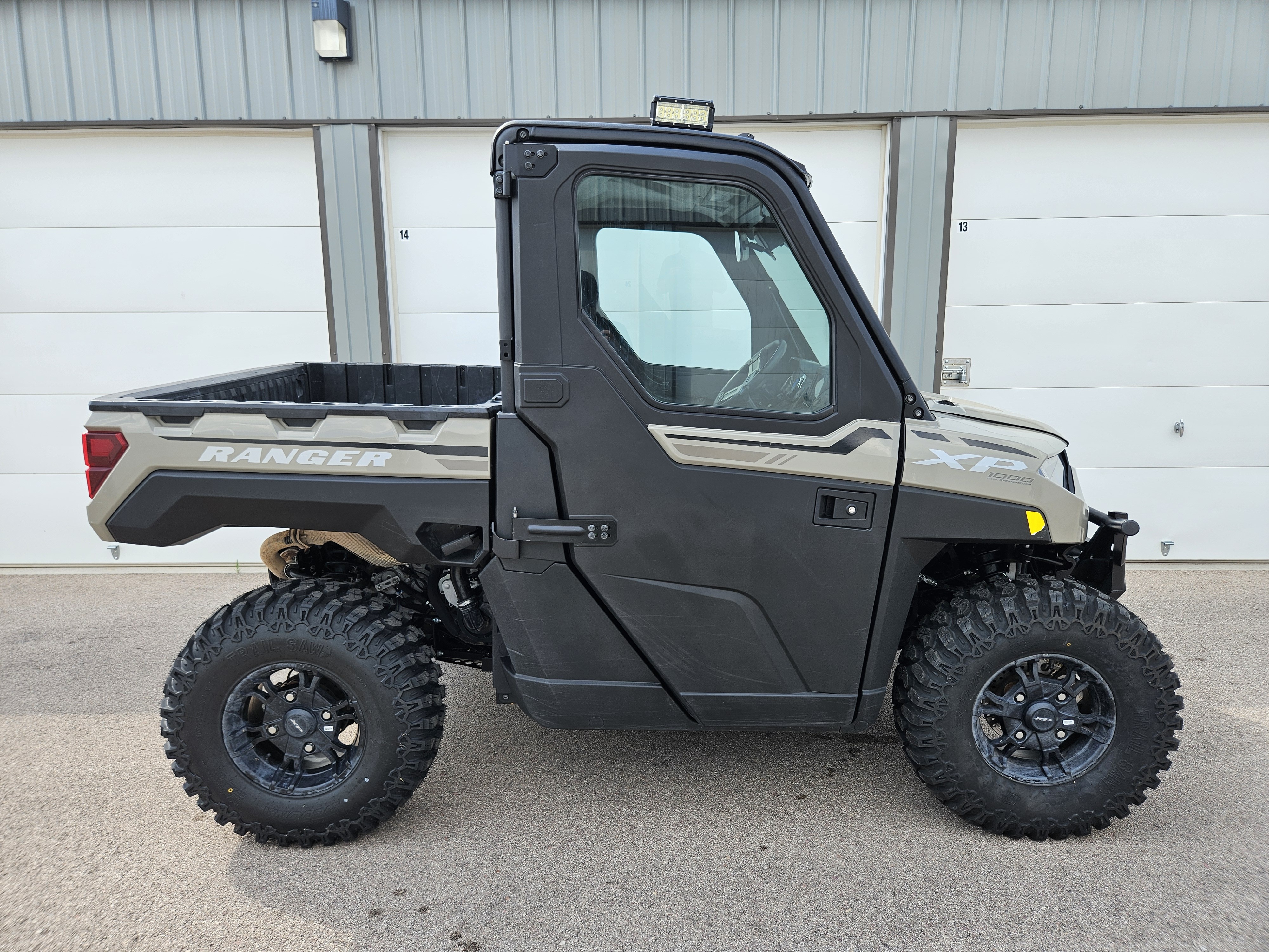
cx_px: 634
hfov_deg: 73.9
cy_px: 476
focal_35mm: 23
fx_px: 843
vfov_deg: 58.9
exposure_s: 1/547
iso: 25
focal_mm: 5.4
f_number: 1.8
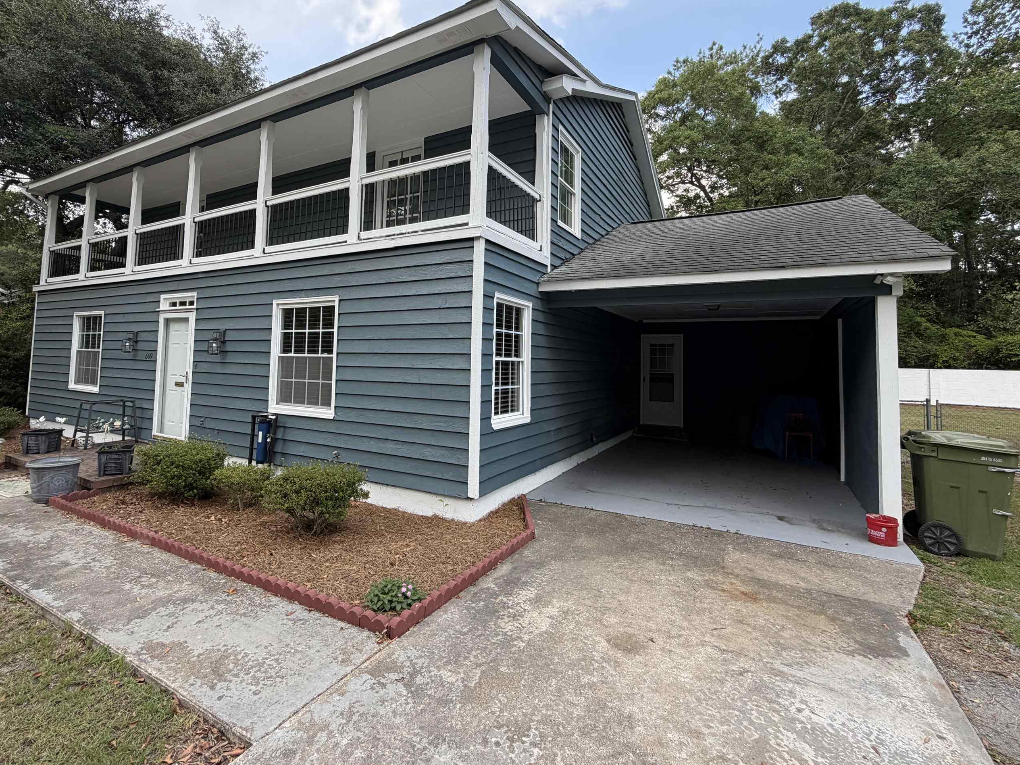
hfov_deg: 90.9
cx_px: 475
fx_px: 501
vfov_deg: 74.3
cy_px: 330
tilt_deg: +2.9
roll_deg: -0.2
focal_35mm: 17
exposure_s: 1/386
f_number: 2.2
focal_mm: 2.22
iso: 50
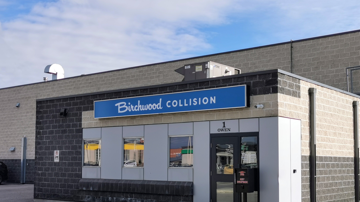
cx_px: 180
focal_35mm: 51
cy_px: 143
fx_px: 487
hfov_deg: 40.6
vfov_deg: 23.3
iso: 50
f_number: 1.6
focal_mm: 5.56
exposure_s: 1/3731
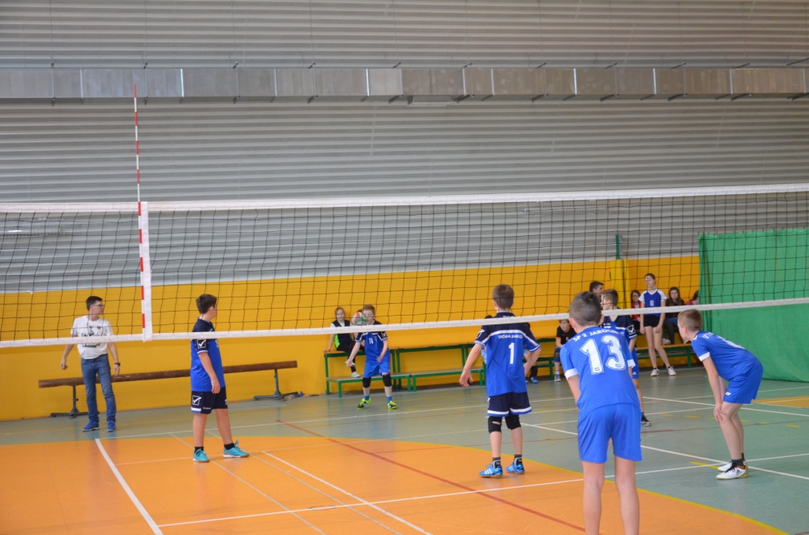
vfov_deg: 23.7
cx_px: 404
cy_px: 268
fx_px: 1278
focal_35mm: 57
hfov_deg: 35.1
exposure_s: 1/60
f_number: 4.5
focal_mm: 38
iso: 1100
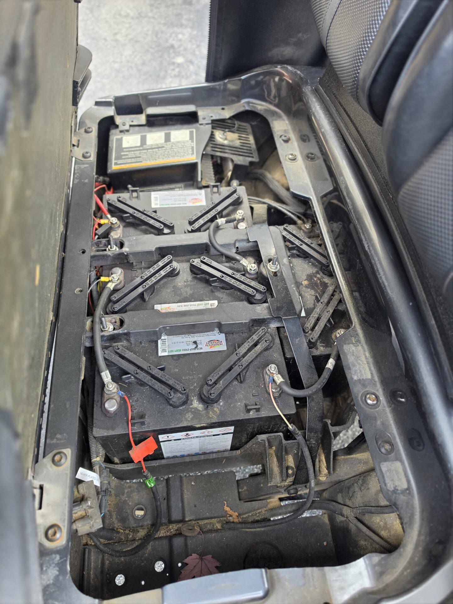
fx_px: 401
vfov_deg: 73.9
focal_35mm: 23
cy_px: 302
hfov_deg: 58.9
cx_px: 226
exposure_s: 1/180
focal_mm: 6.5
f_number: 1.4
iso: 100
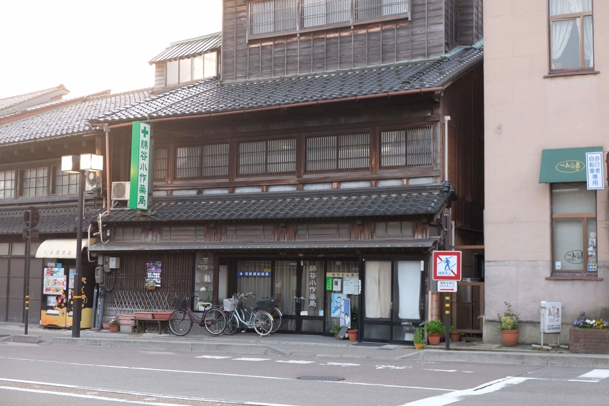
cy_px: 203
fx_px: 795
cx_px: 304
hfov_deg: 41.9
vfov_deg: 28.6
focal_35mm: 47
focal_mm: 31.5
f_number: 3.6
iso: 250
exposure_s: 1/60
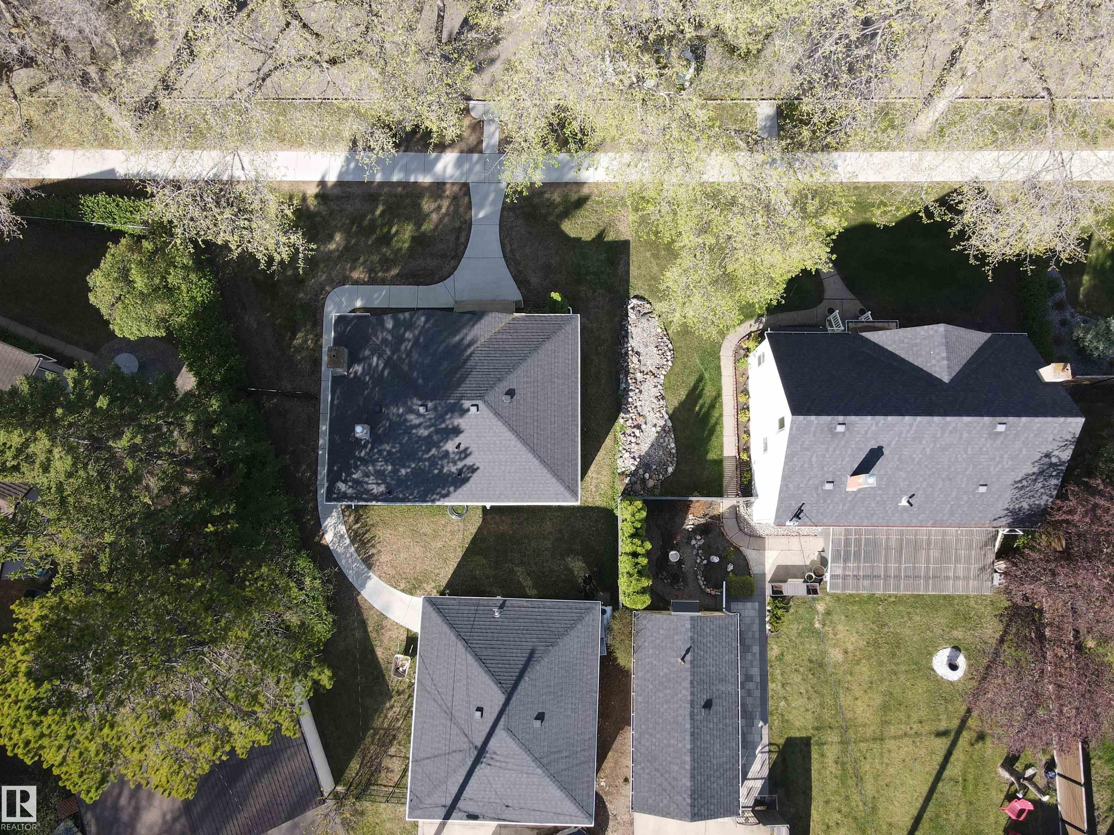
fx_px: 772
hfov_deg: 71.6
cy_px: 418
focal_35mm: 24
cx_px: 557
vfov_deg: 56.8
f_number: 2.8
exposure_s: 1/15
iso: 100
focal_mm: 4.5
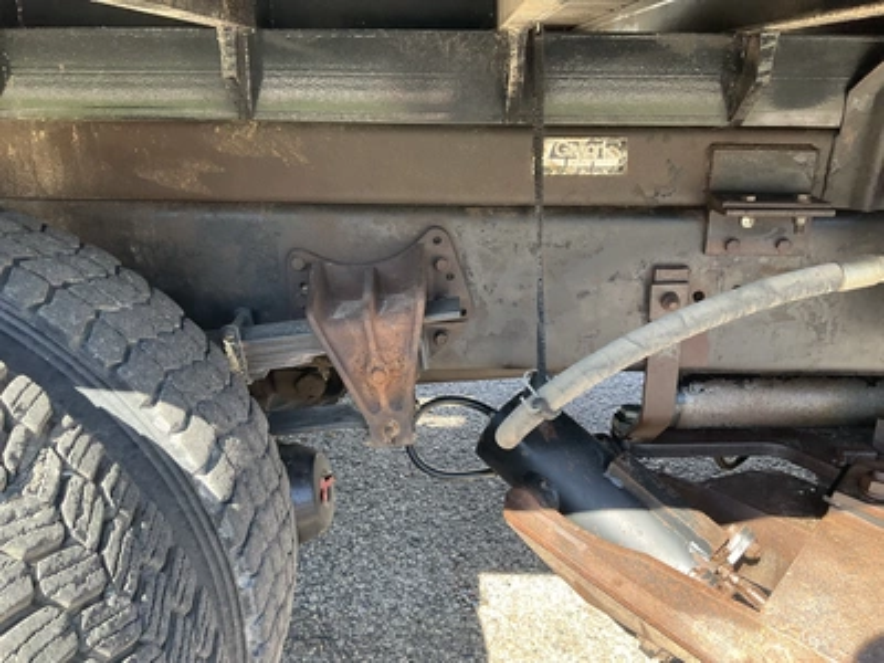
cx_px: 442
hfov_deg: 61.7
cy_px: 332
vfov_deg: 48.2
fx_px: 741
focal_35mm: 29
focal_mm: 3
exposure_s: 1/122
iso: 32
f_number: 1.8
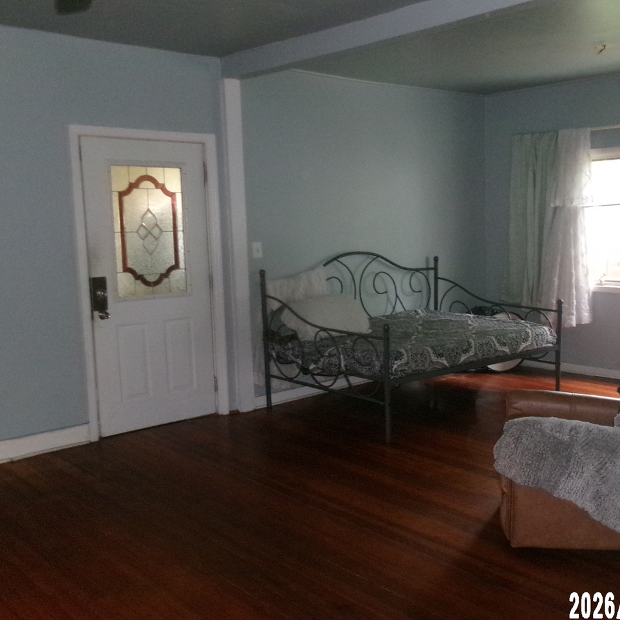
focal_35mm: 37
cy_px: 335
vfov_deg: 44.9
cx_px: 370
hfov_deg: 44.7
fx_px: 750
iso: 662
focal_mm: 5.1
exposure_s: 1/34
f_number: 3.9
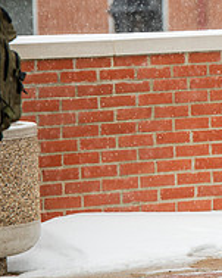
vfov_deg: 3.8
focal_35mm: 504
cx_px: 422
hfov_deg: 3.1
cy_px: 2
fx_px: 4143
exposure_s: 1/200
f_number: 4.5
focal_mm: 175
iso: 400
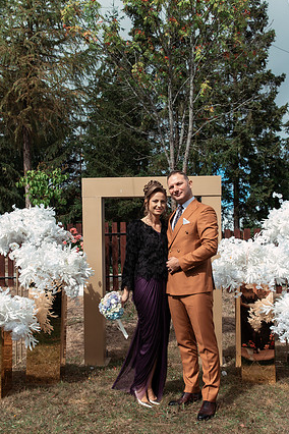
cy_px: 227
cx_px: 151
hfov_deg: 35.9
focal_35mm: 37
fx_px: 446
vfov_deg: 51.9
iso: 320
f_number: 6.3
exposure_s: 1/800
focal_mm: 35
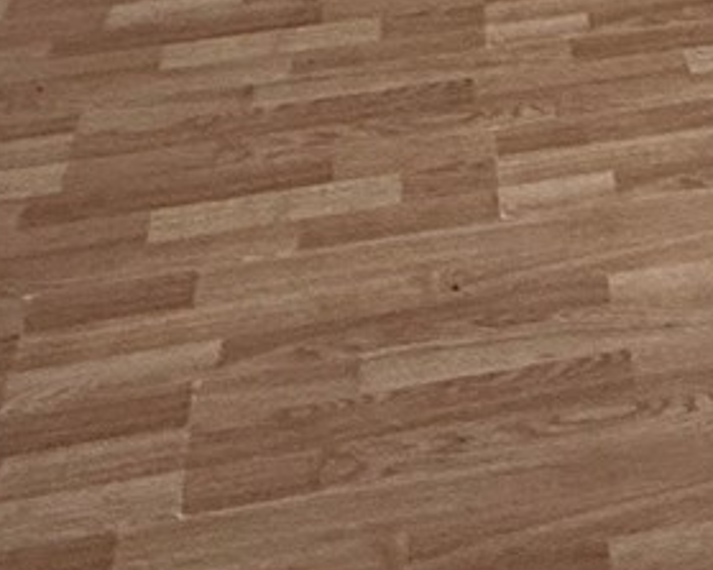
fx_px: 1983
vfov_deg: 11.4
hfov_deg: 19.0
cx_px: 907
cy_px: -1030
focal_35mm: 94
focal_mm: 2.22
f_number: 2.2
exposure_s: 1/97
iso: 400
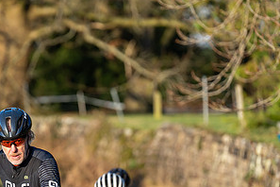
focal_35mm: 342
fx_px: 2660
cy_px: 164
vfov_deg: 4.0
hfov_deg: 6.0
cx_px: 10
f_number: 3.5
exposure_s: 1/1000
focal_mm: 175
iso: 250
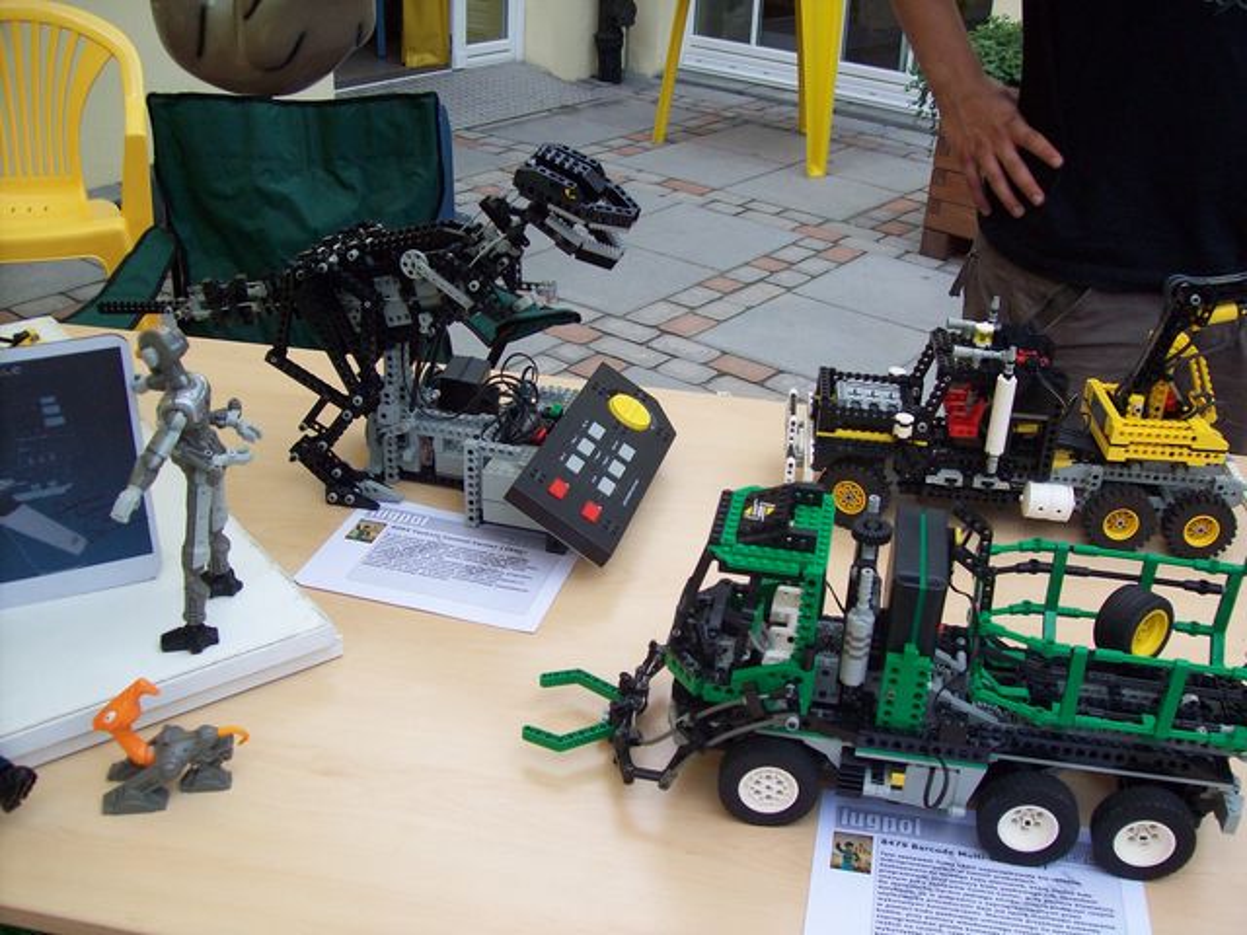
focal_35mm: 36
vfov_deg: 39.7
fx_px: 1297
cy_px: 468
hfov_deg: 51.4
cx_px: 624
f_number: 2.7
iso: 80
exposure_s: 1/382
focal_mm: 6
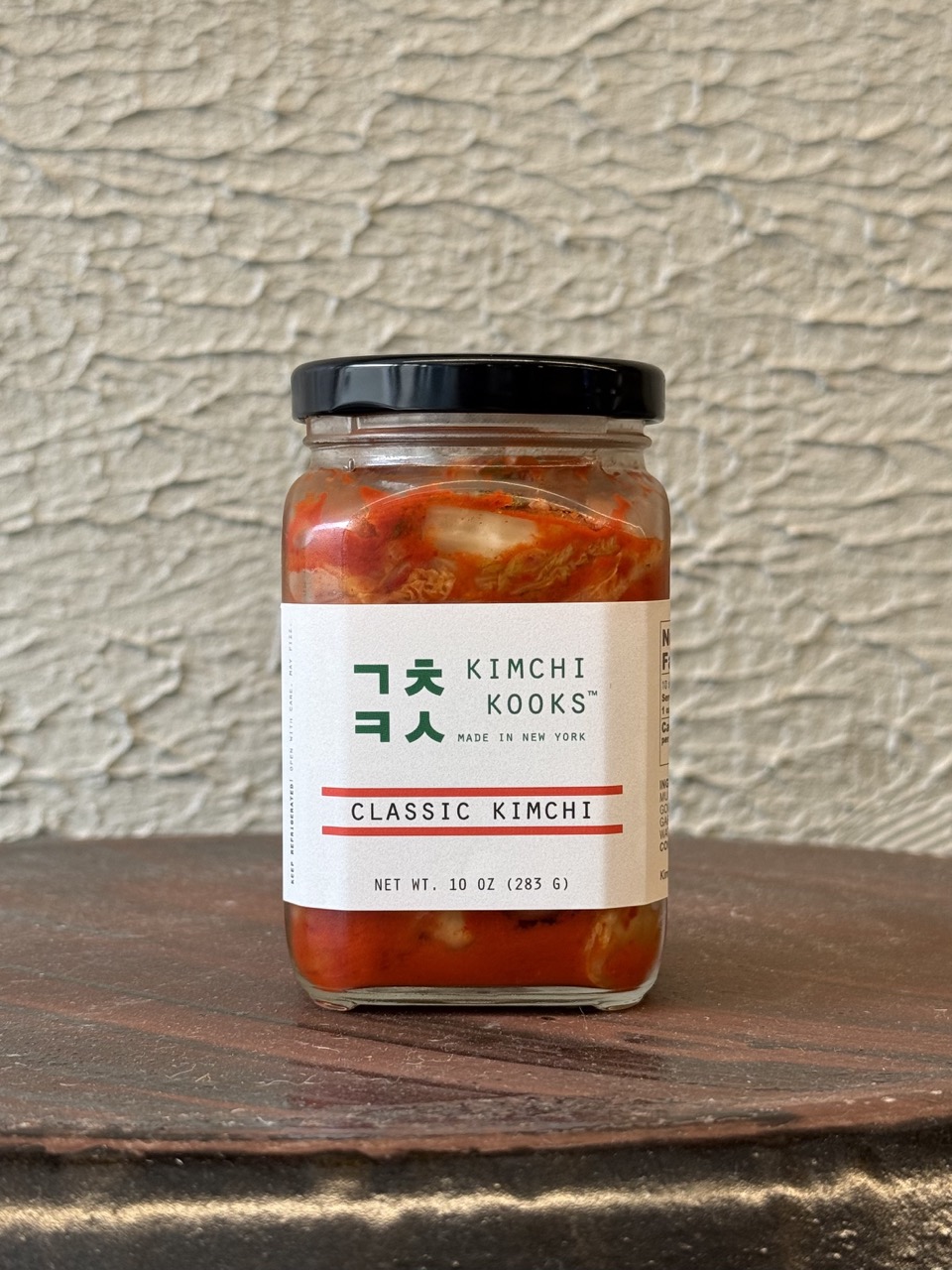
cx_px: 476
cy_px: 635
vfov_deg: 39.7
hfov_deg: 30.3
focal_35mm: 48
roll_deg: -0.5
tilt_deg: -2.0
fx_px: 1760
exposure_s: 1/121
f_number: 1.78
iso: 50
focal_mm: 6.76
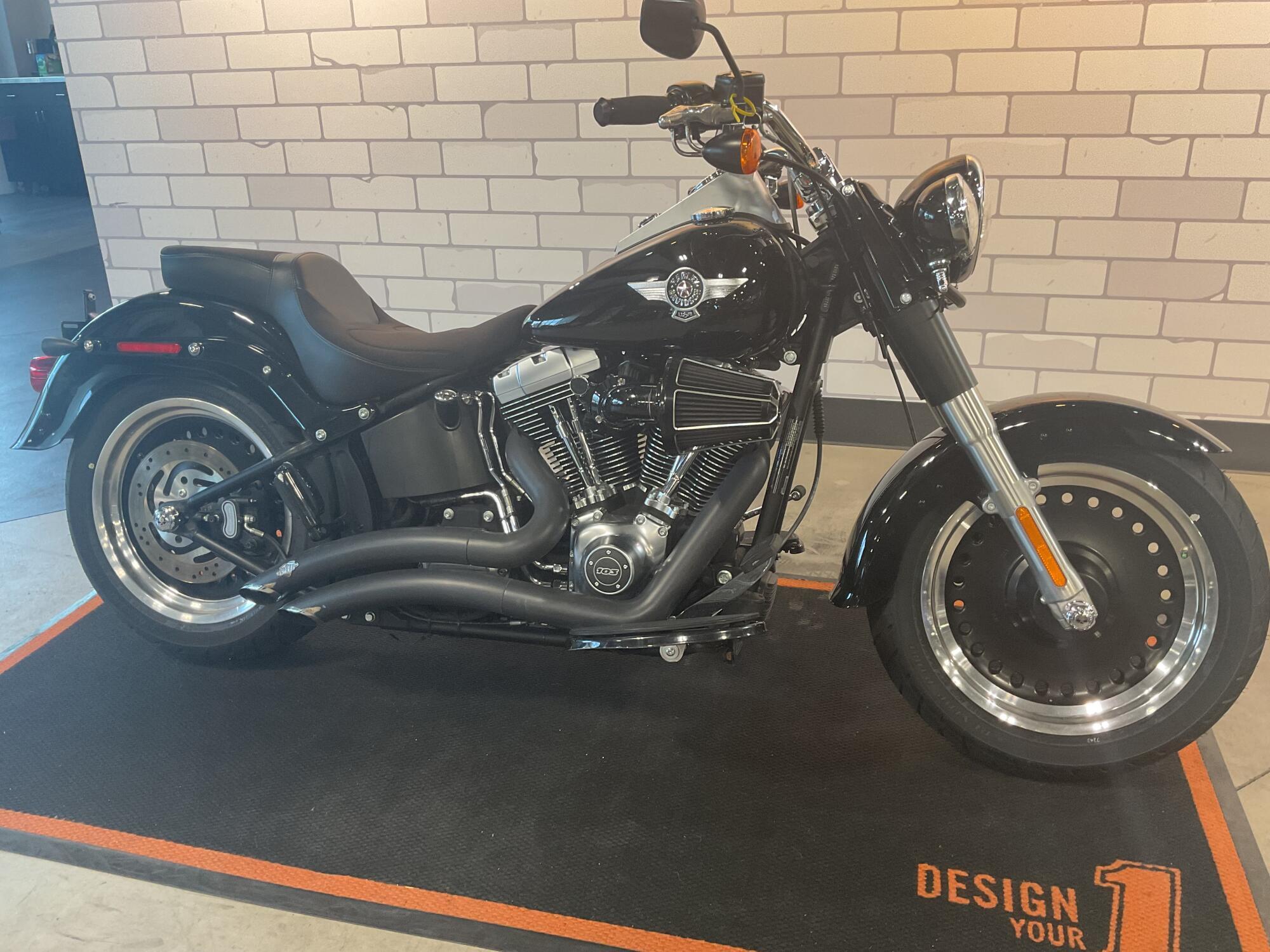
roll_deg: +2.9
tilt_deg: -22.3
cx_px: 635
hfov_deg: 61.7
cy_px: 476
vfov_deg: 48.2
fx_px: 1064
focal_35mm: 29
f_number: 1.8
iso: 80
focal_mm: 3
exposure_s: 1/50
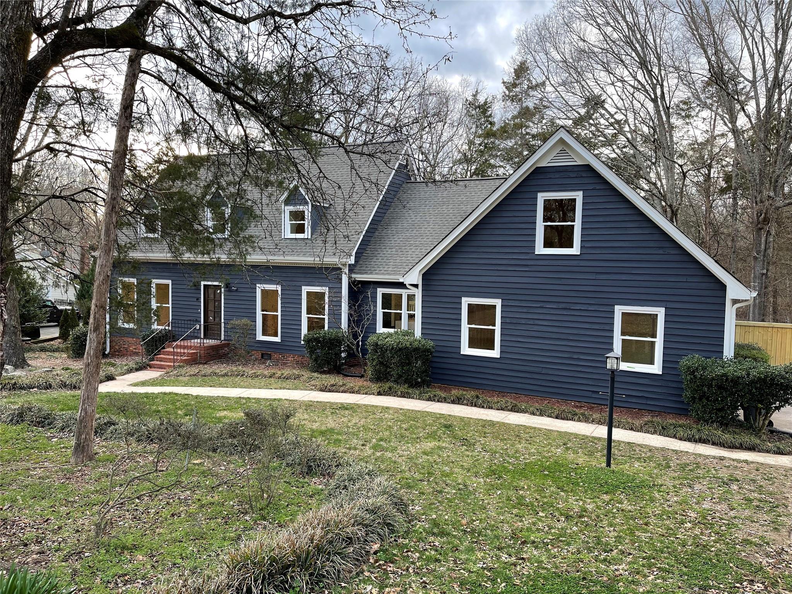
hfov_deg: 67.3
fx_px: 595
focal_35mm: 26
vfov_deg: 53.1
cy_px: 297
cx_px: 396
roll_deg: -1.9
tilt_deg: -4.3
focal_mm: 5.1
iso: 32
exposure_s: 1/125
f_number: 1.6
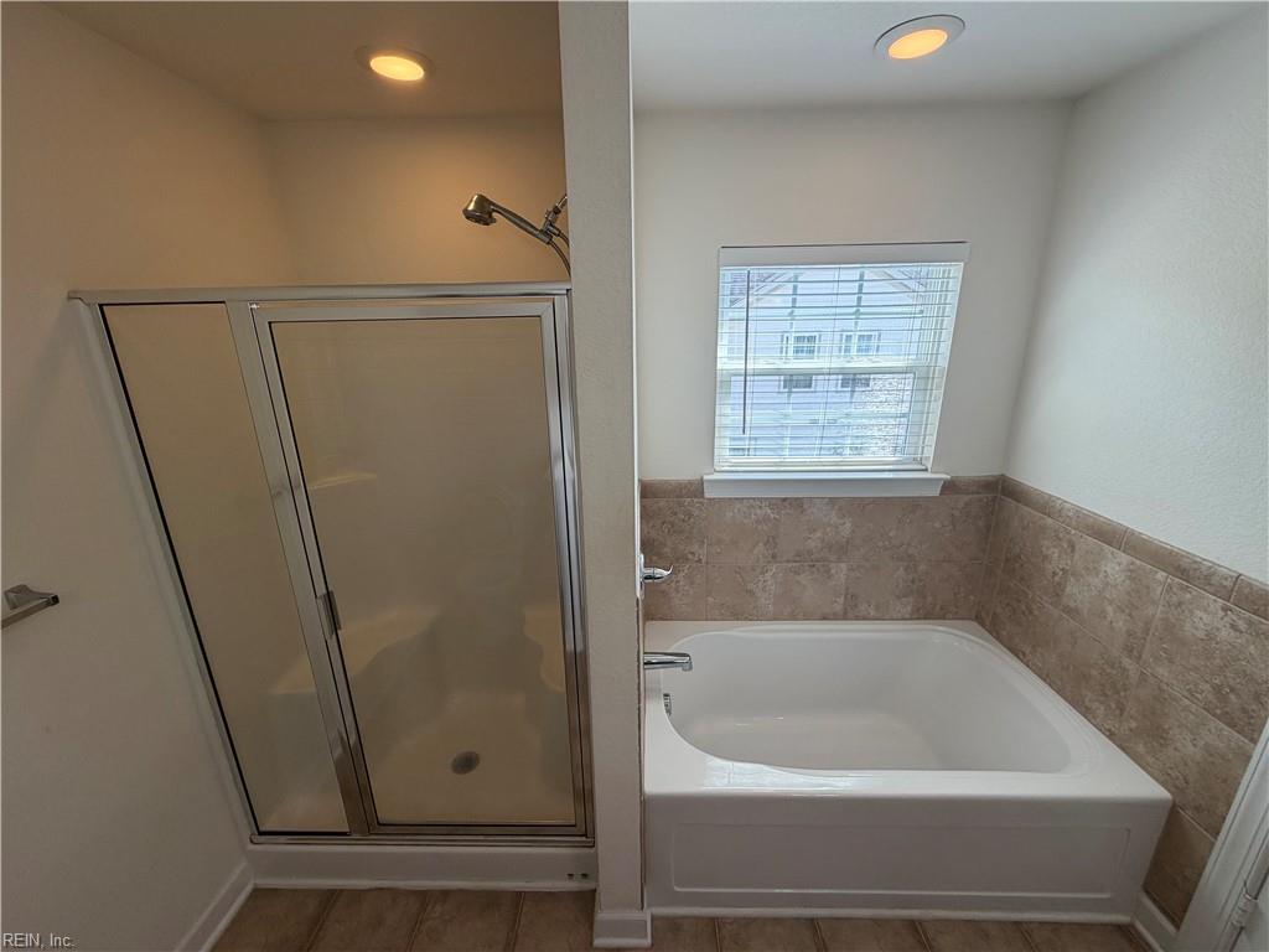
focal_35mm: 14
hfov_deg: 102.1
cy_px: 476
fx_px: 513
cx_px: 634
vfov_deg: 85.7
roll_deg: +2.1
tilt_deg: -17.2
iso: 80
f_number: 2.2
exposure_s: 1/120
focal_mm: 2.22
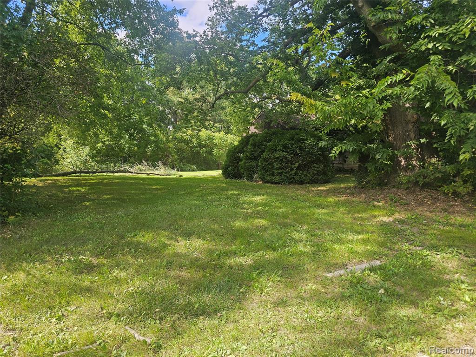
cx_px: 238
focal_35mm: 23
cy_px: 178
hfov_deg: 73.9
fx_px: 316
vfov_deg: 58.9
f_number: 1.7
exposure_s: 1/180
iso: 12
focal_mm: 6.3
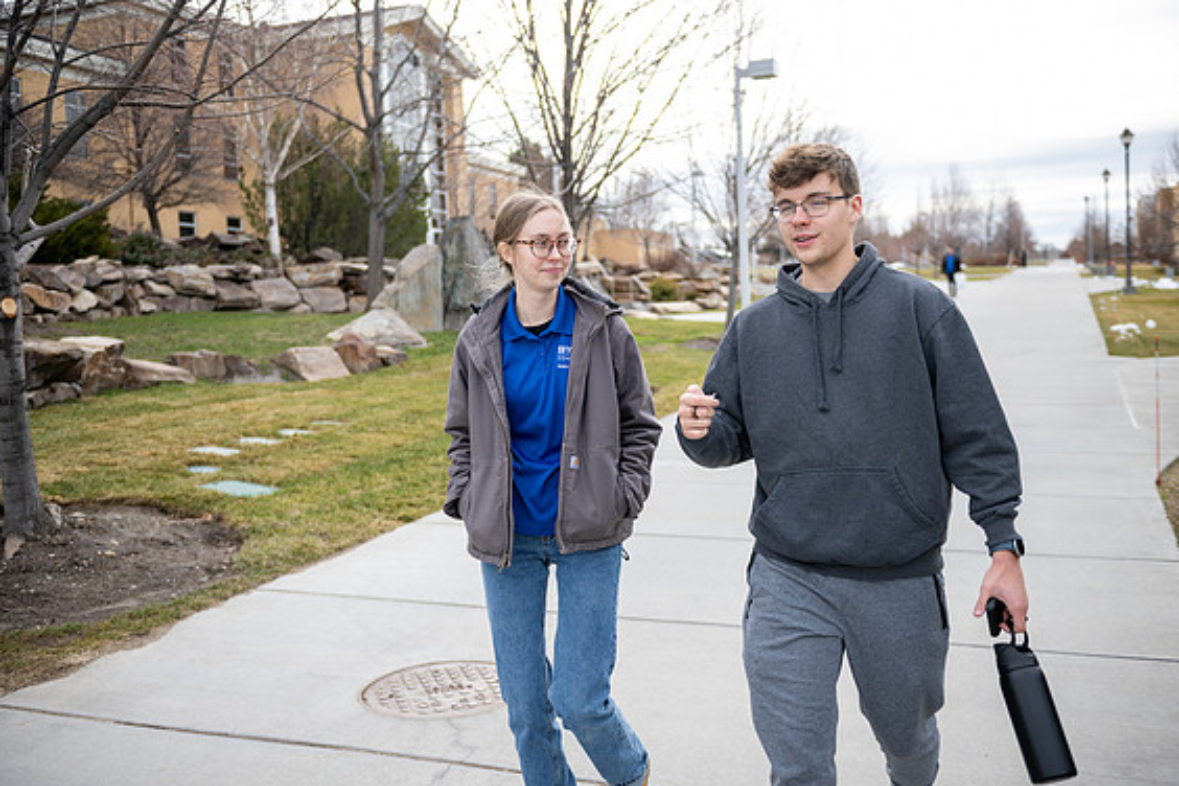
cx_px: 598
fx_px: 1179
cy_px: 396
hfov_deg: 53.1
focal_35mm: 36
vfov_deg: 36.9
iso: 400
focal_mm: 35
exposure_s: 1/1250
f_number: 2.8
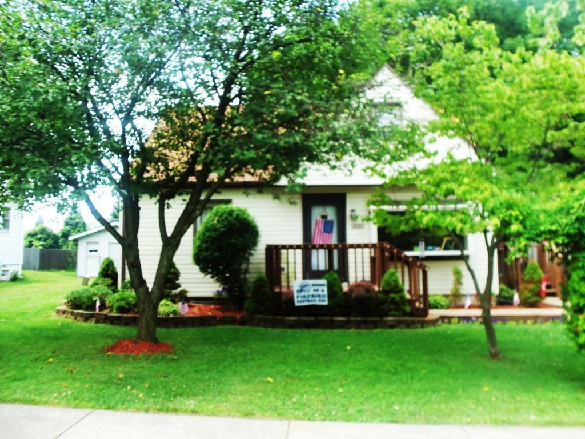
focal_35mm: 29
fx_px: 490
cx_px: 292
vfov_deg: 48.2
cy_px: 220
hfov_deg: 61.7
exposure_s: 1/125
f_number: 3.4
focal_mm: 5.2
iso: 80
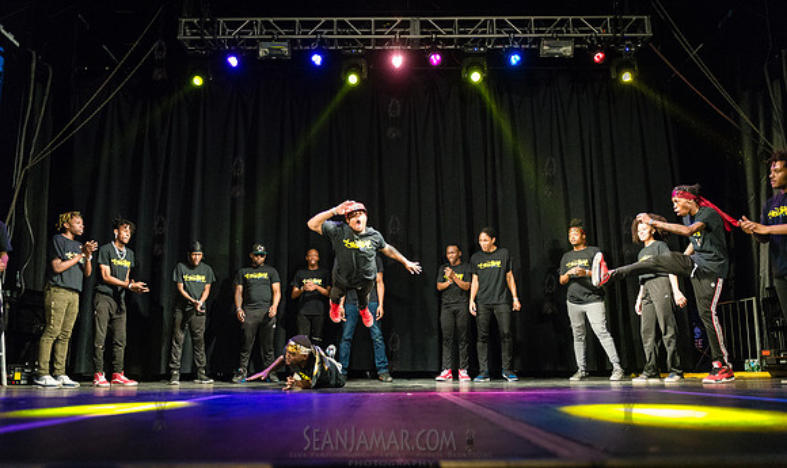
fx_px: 583
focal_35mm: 28
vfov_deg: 43.7
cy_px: 262
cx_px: 393
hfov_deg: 68.1
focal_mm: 26
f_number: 2.8
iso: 4000
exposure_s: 1/1000
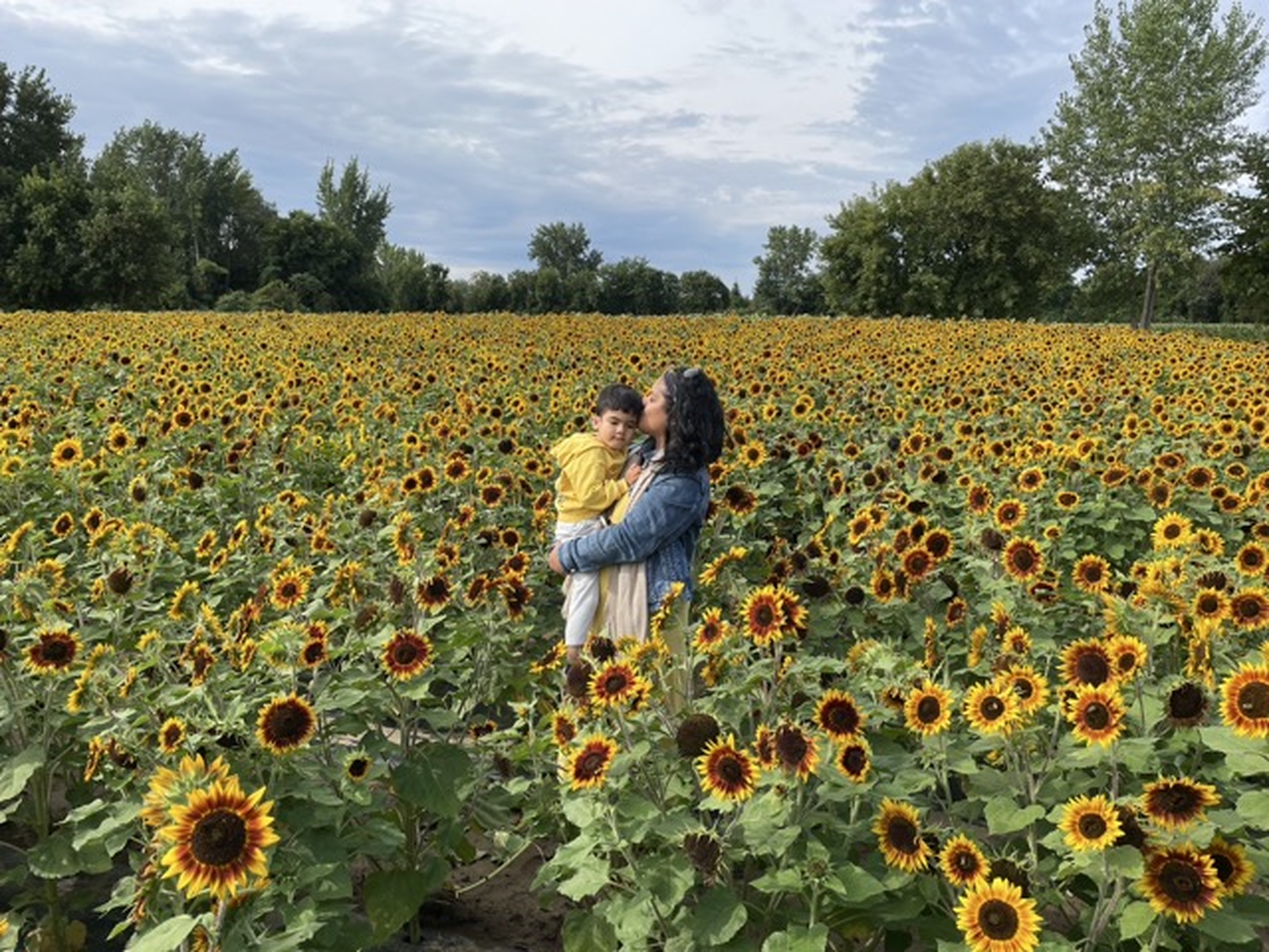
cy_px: 476
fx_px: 953
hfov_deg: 67.3
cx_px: 634
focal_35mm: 26
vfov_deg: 53.1
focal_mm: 4.2
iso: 32
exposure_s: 1/1642
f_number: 1.6
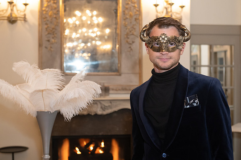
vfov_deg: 24.2
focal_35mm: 56
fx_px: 375
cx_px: 120
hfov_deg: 35.6
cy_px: 80
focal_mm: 56
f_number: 4
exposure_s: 1/200
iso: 4000
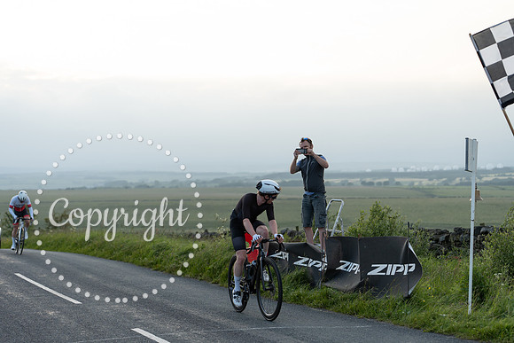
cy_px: 172
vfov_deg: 19.5
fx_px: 1000
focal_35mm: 70
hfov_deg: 28.8
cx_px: 257
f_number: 3.2
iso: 400
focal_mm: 70
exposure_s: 1/1250
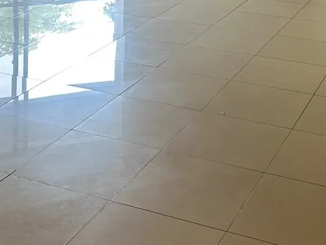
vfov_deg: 19.0
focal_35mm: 73
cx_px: 165
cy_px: -54
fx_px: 688
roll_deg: -1.7
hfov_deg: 26.7
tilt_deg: -8.7
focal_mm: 6.86
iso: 125
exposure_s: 1/120
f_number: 1.78
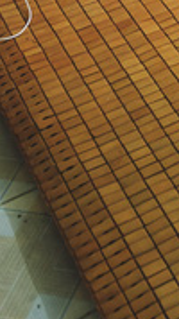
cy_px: -59
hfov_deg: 10.4
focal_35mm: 105
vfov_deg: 19.3
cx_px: 390
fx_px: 887
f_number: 3.6
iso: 1250
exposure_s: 1/30
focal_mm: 18.2
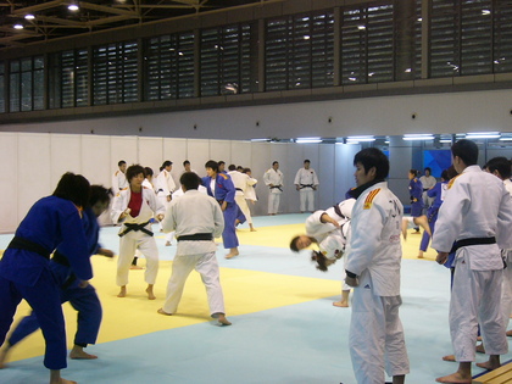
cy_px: 192
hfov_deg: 36.2
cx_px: 256
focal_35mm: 53
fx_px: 784
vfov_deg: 27.5
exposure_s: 1/60
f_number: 3.4
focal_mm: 8.8
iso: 300
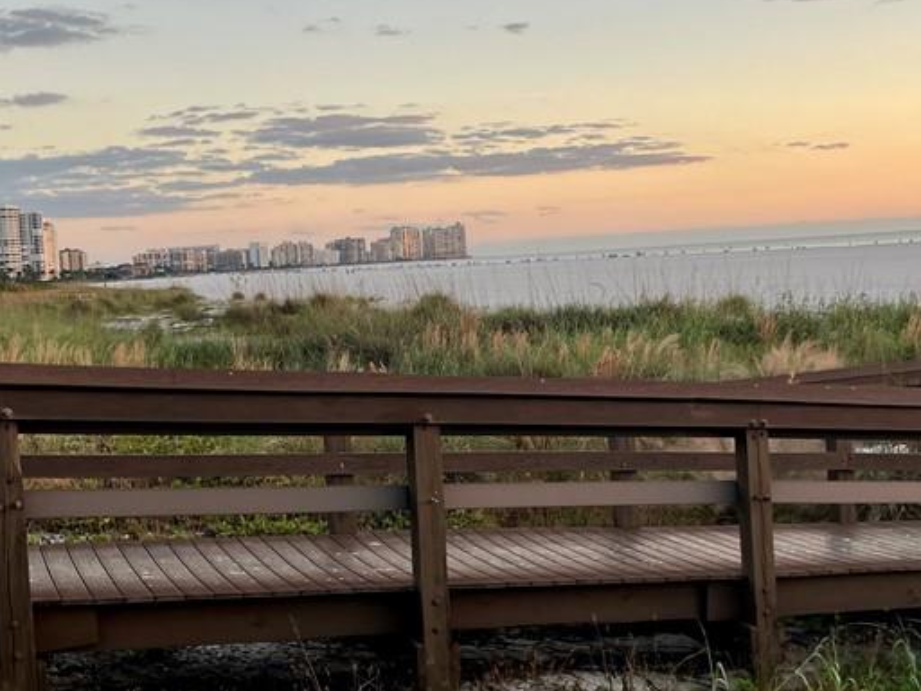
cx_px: 576
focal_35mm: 52
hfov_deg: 36.6
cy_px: 304
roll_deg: +4.3
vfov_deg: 28.0
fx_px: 1384
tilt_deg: -2.3
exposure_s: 1/167
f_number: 1.6
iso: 40
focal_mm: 5.1
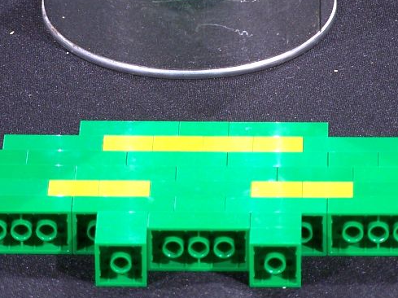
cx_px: 182
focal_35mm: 438
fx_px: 5032
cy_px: 35
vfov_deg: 3.4
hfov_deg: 4.5
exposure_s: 1/2
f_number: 3.2
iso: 80
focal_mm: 34.6
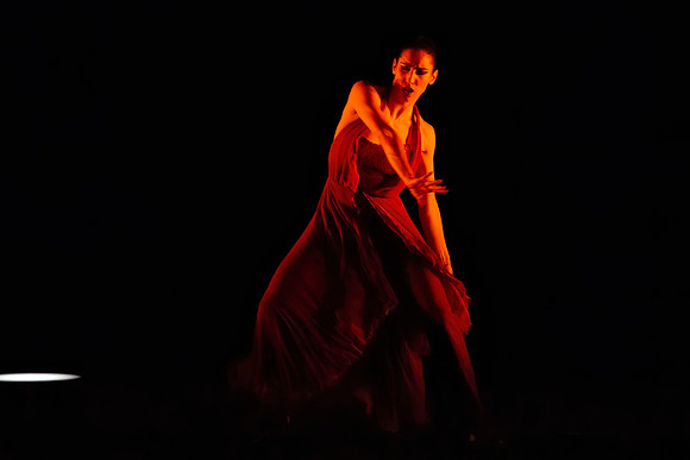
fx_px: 9278
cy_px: 156
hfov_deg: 4.3
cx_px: 381
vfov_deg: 2.8
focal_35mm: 484
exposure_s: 1/400
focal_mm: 358
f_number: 5.6
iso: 25600
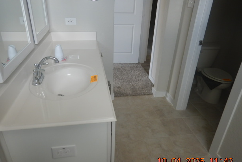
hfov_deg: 69.4
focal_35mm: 26
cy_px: 86
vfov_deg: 49.6
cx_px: 118
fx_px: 175
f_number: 2.8
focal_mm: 4.3
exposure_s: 1/40
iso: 125
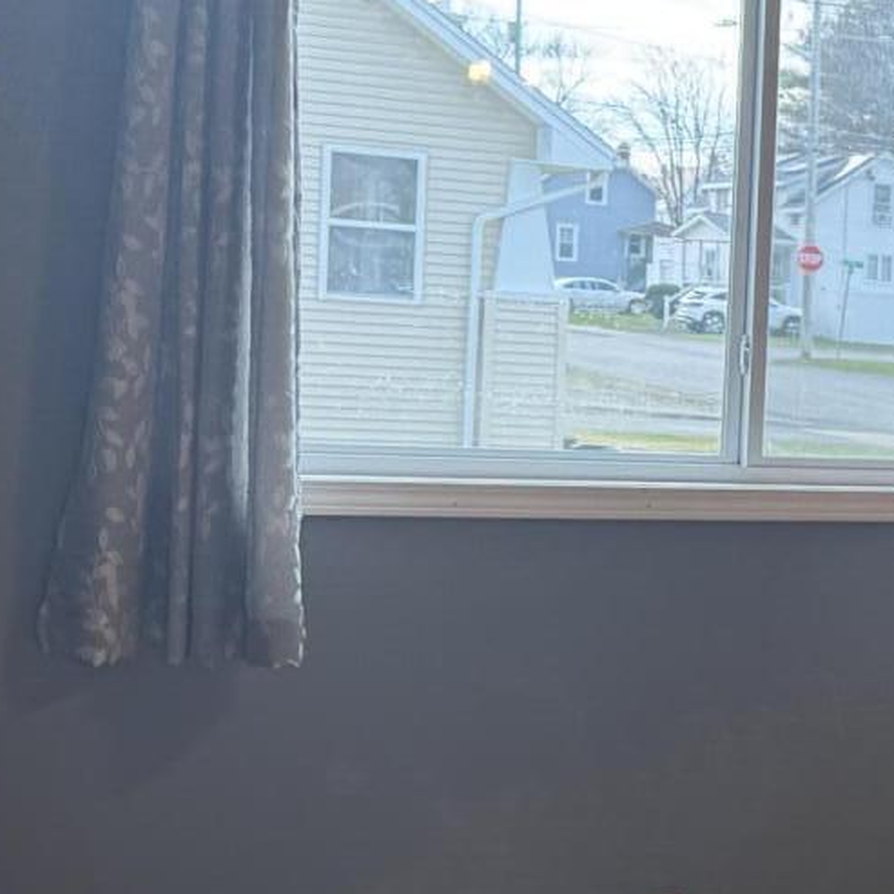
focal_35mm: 86
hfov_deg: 17.5
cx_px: 1443
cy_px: 533
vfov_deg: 20.2
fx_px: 2513
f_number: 1.78
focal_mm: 6.76
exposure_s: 1/120
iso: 80
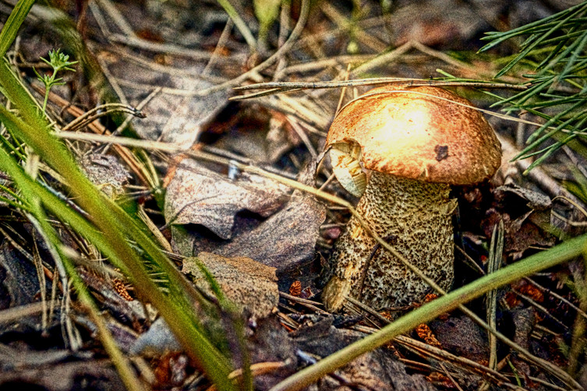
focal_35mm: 99
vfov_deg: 13.9
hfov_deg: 20.7
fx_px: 1608
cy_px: 192
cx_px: 257
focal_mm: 55
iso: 1600
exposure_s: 1/60
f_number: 5.6
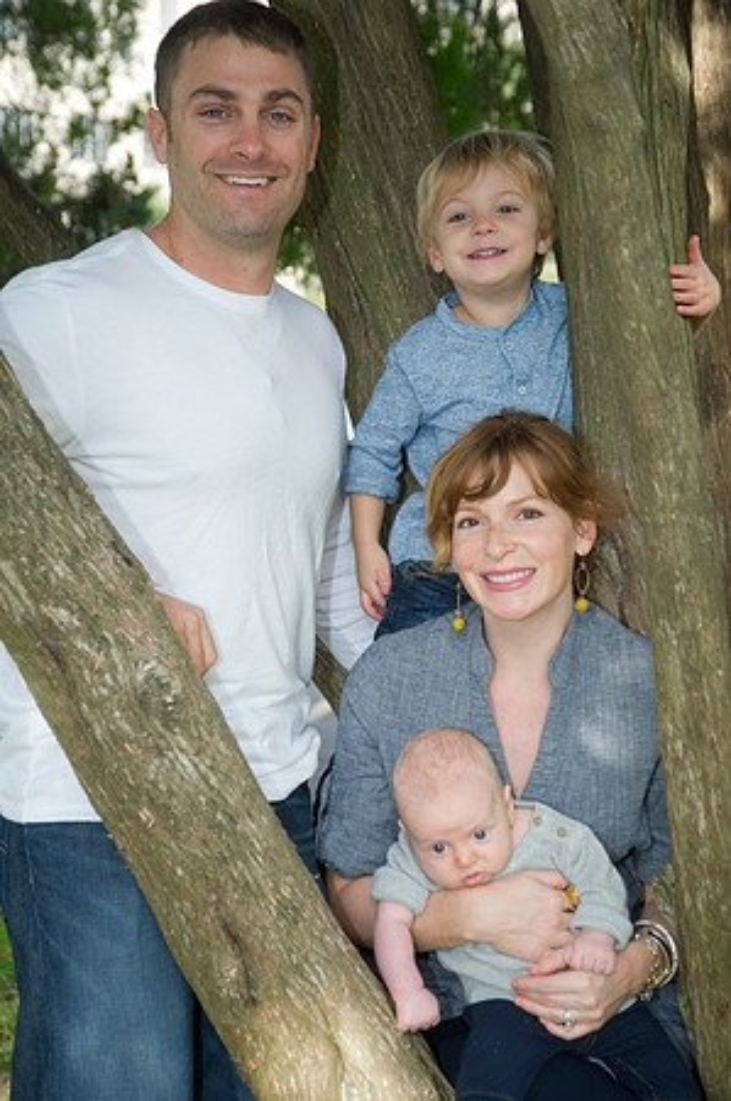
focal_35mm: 62
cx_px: 366
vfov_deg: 32.4
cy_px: 550
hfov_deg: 21.9
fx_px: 1893
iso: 320
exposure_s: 1/250
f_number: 4.5
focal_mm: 62
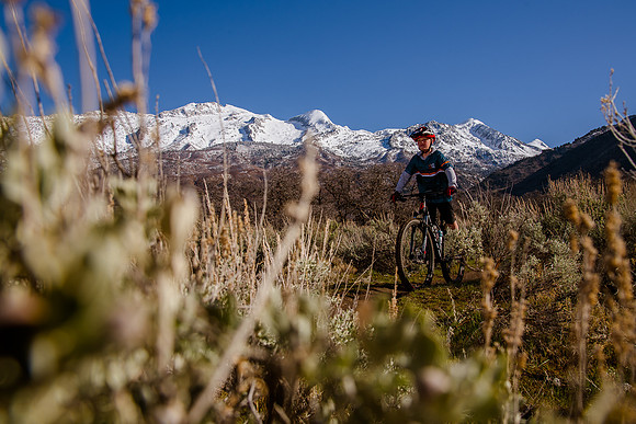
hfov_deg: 55.5
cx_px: 318
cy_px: 190
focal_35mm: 34
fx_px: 605
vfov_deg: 38.6
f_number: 10
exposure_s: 1/500
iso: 200
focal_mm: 31
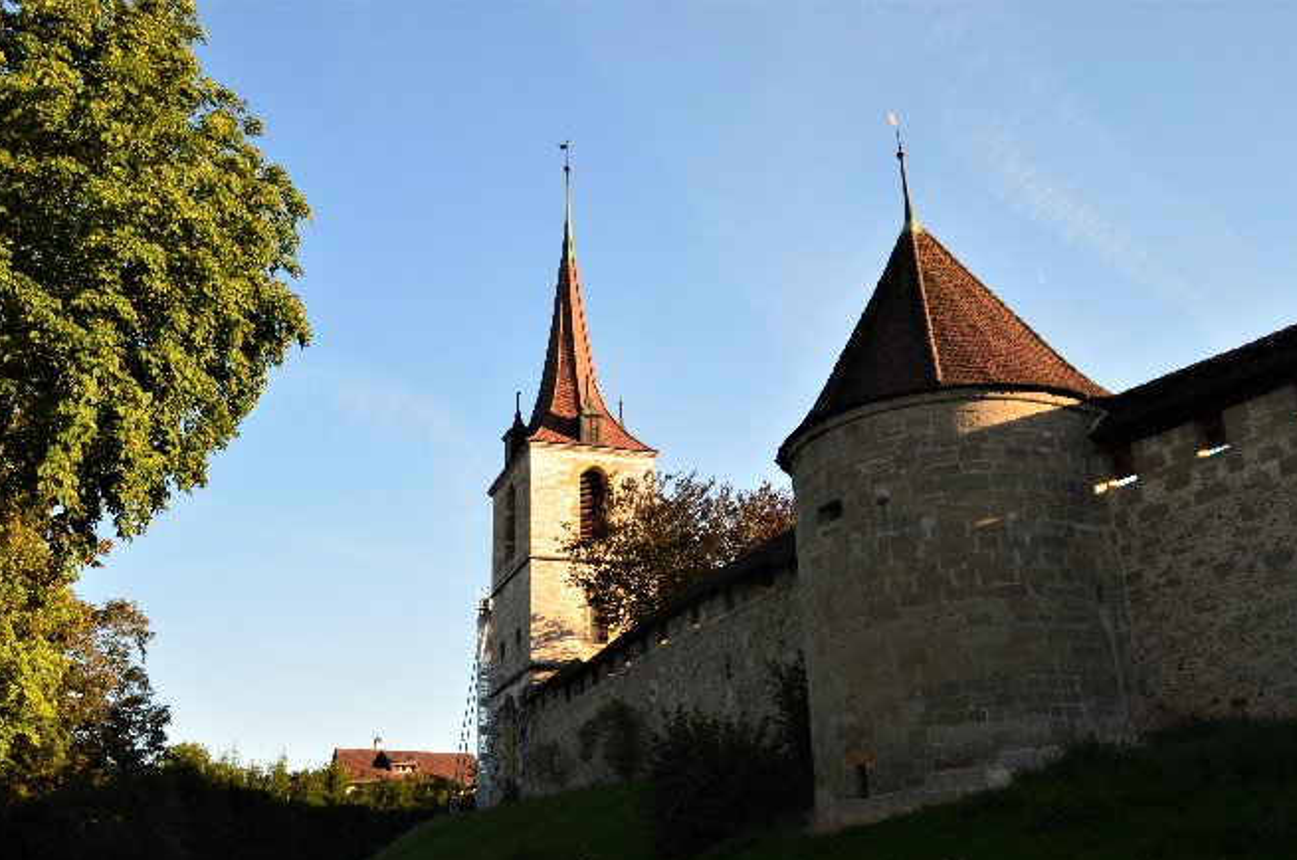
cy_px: 523
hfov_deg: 57.2
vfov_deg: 39.6
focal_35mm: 33
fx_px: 1187
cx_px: 592
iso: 400
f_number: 9
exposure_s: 1/125
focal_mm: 18
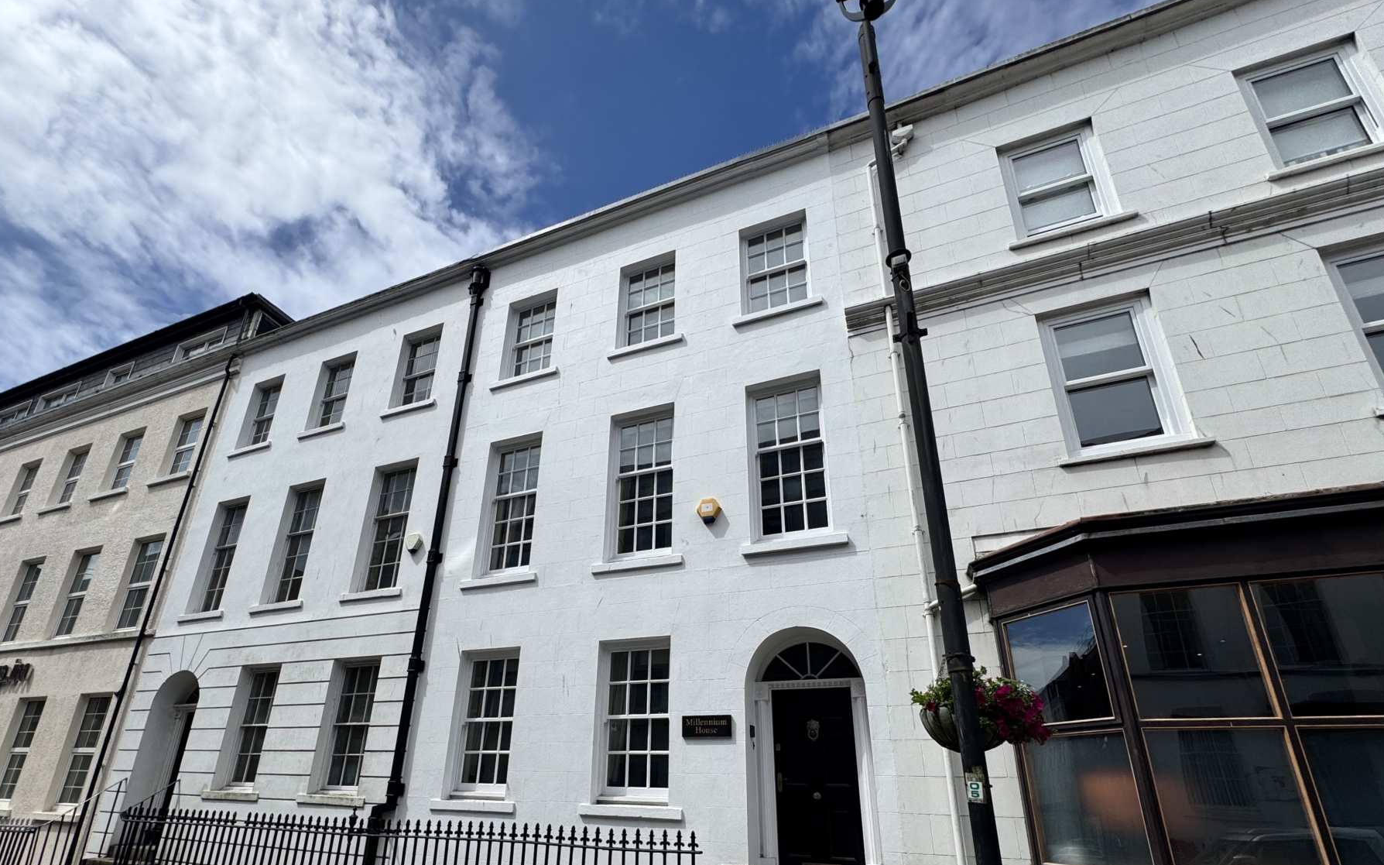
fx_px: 641
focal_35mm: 17
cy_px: 567
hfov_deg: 94.2
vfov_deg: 66.4
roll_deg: -0.5
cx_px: 638
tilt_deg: +21.2
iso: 40
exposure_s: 1/3906
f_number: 2.2
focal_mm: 2.22
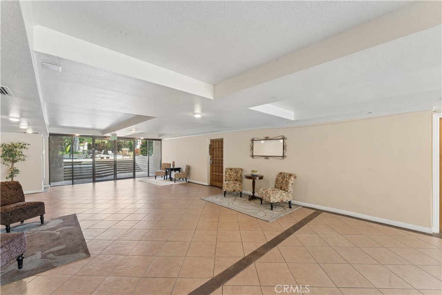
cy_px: 148
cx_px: 221
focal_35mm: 14
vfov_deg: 81.2
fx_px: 172
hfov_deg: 104.3
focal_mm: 14
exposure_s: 1/1.67
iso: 100
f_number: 13
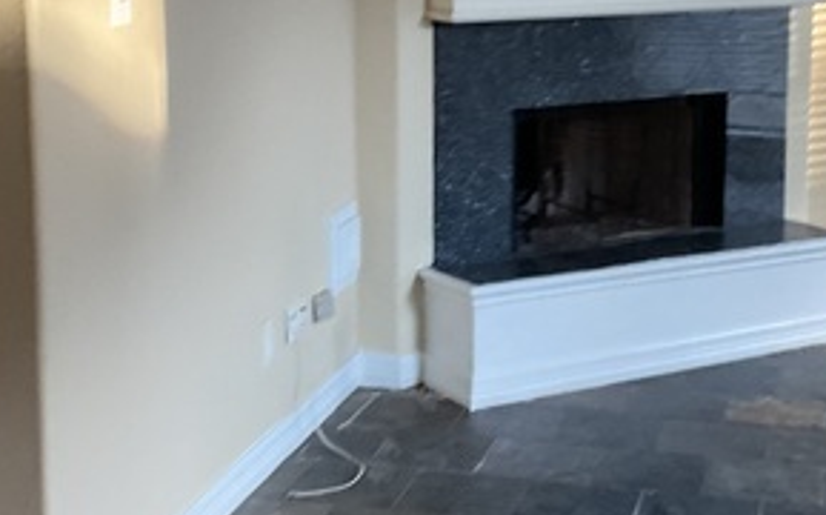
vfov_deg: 18.2
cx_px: 450
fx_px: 1597
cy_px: 154
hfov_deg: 29.0
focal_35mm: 71
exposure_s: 1/60
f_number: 1.8
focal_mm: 3
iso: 125
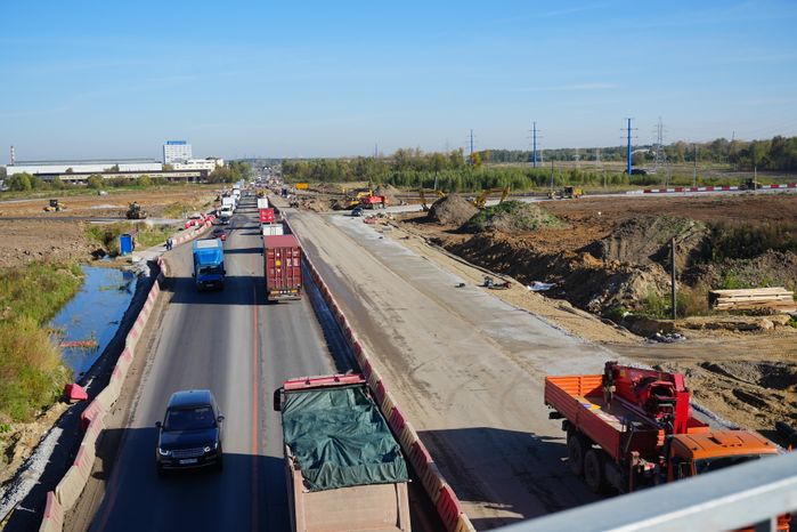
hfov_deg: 50.7
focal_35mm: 38
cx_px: 398
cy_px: 266
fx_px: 841
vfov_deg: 35.1
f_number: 4.5
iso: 640
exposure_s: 1/5000
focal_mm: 38
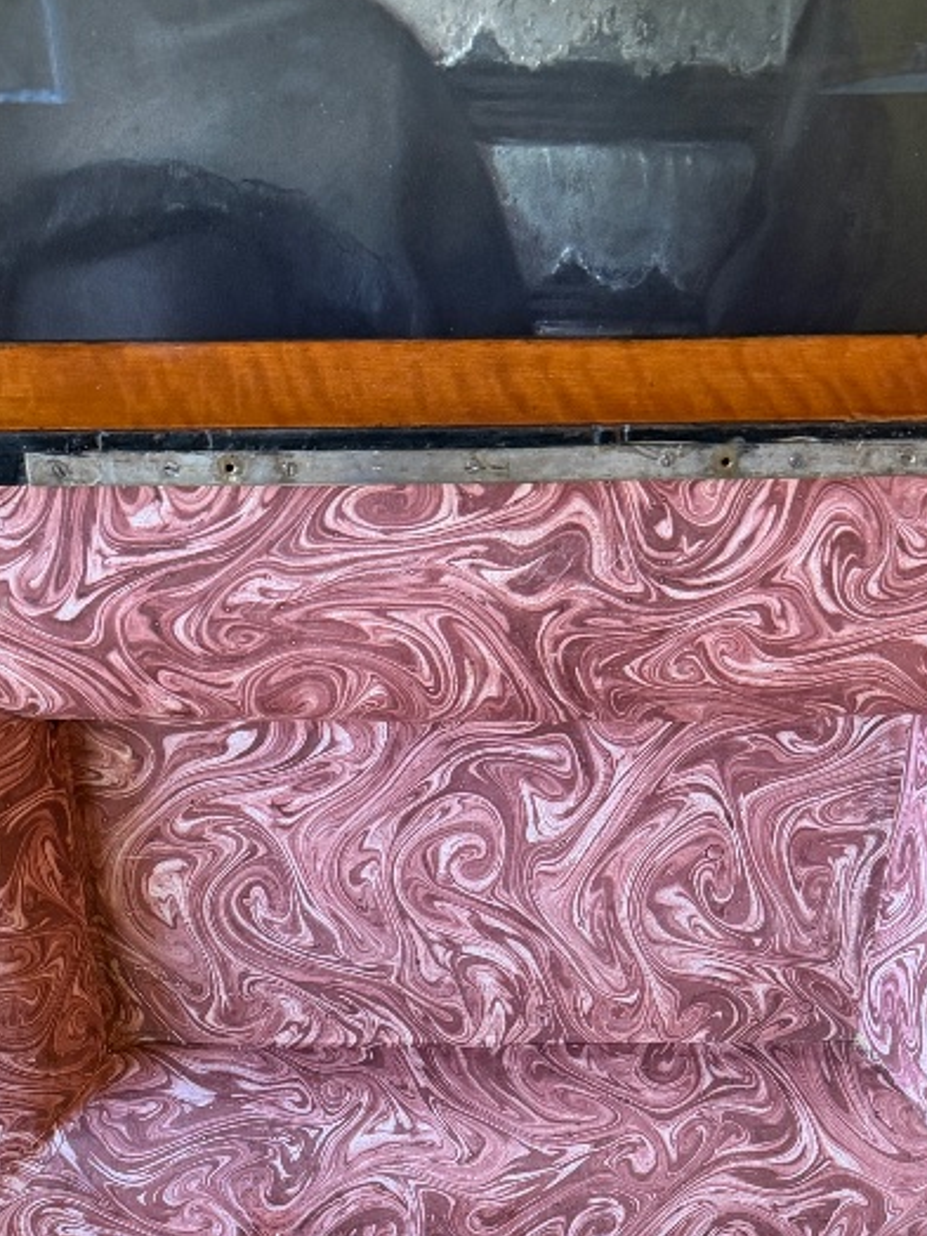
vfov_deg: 31.2
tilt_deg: -40.2
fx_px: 1964
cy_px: 1347
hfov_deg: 26.6
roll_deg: +0.9
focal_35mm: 55
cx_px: 439
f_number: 1.78
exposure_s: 1/60
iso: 400
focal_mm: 6.76
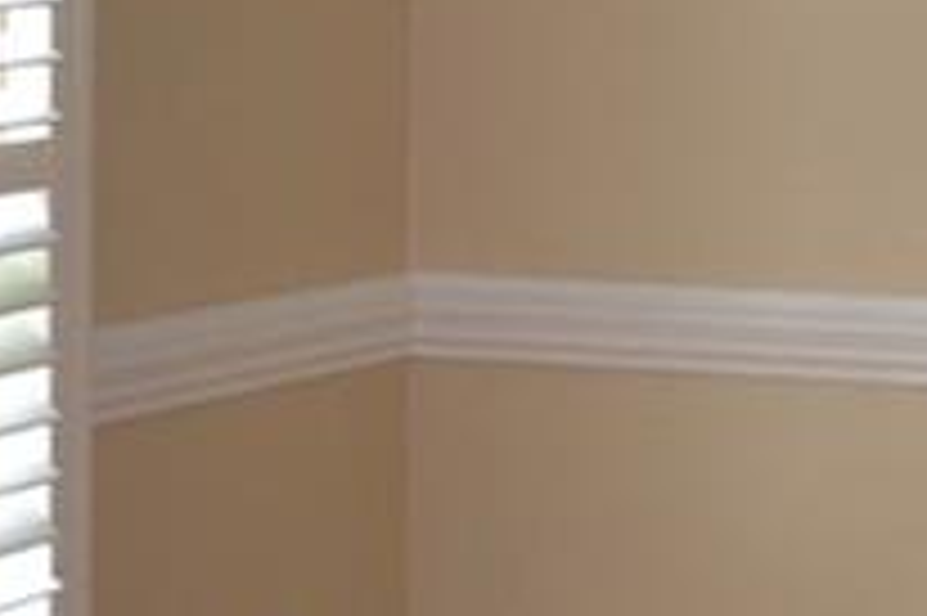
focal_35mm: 134
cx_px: 1503
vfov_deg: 10.1
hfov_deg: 14.1
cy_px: -36
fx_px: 3448
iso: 1000
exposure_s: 1/60
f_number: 3.5
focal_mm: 18
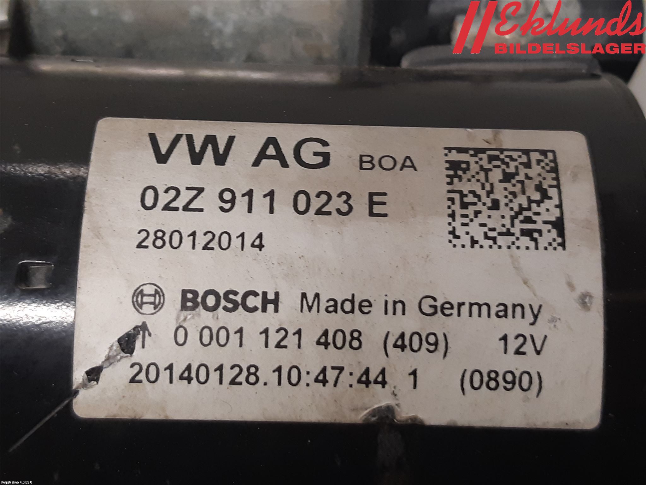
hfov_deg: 67.3
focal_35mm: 26
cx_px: 323
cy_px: 242
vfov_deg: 53.1
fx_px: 485
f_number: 1.7
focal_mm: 3.93
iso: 125
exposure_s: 1/50
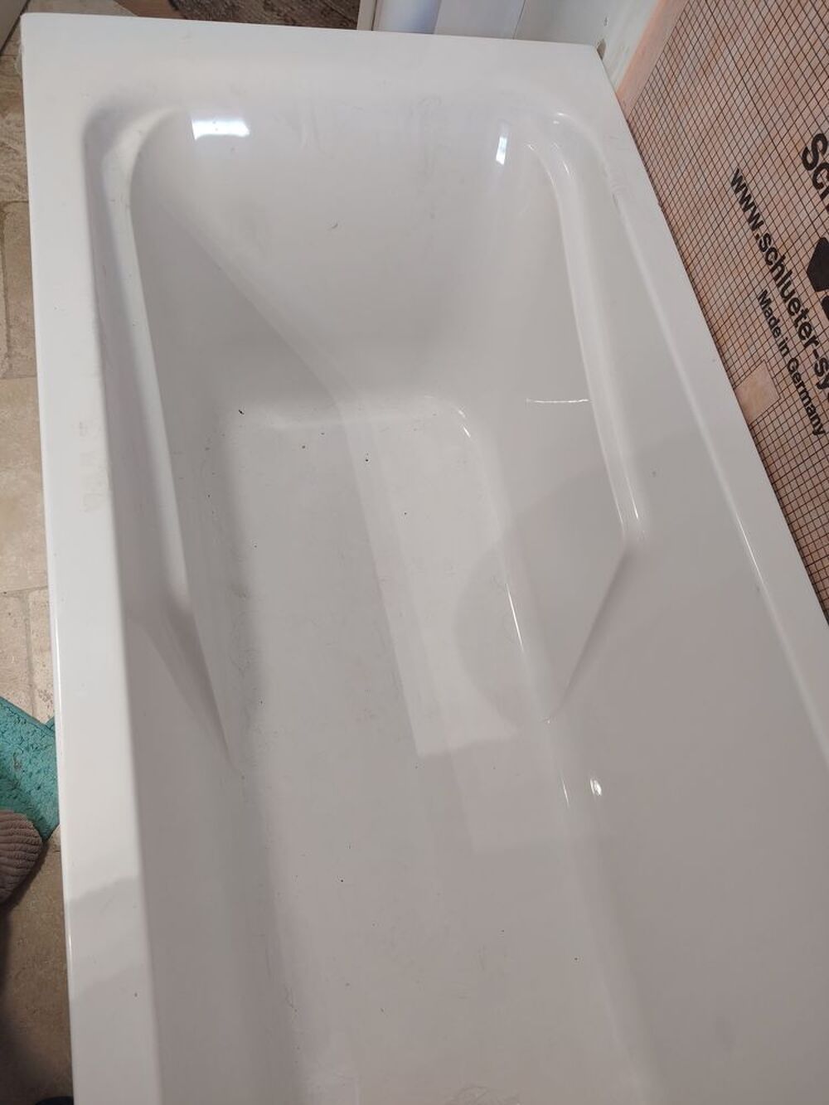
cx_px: 414
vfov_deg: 71.6
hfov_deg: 56.8
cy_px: 552
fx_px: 766
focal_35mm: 24
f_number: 1.75
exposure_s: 1/33.3
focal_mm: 5.25
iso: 653
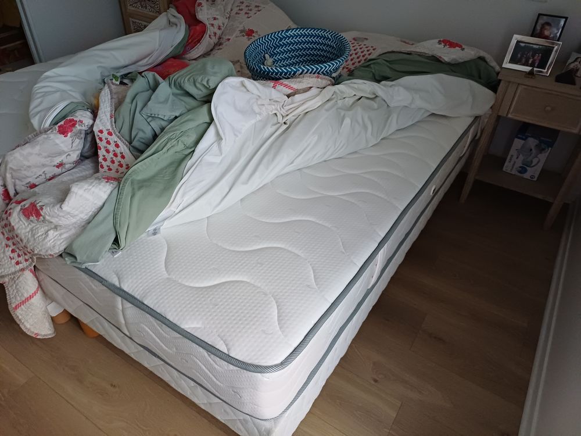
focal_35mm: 25
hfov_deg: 69.4
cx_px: 290
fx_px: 420
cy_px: 218
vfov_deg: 54.9
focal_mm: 4.65
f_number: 1.8
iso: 640
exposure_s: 1/25
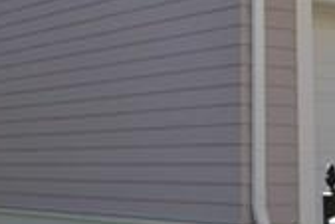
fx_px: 950
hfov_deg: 20.0
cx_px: 133
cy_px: 9
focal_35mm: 102
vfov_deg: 13.3
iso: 100
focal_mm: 18
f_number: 7.1
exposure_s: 1/200
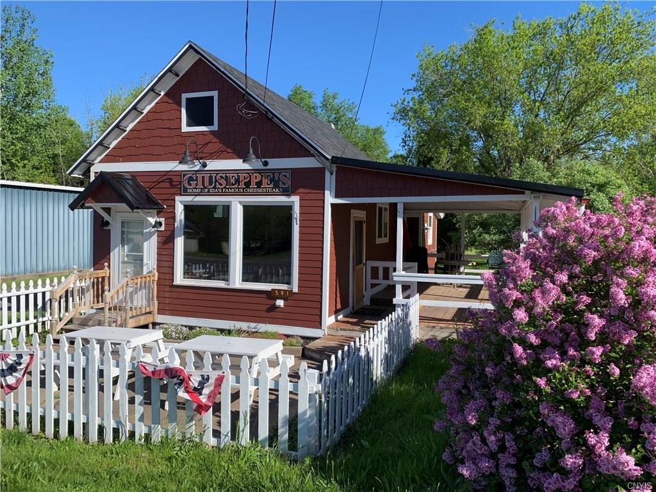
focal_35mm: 26
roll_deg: -0.7
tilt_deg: -1.8
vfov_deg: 53.1
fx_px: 493
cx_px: 328
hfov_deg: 67.3
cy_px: 246
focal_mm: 4.25
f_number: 1.8
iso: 25
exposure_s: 1/2033
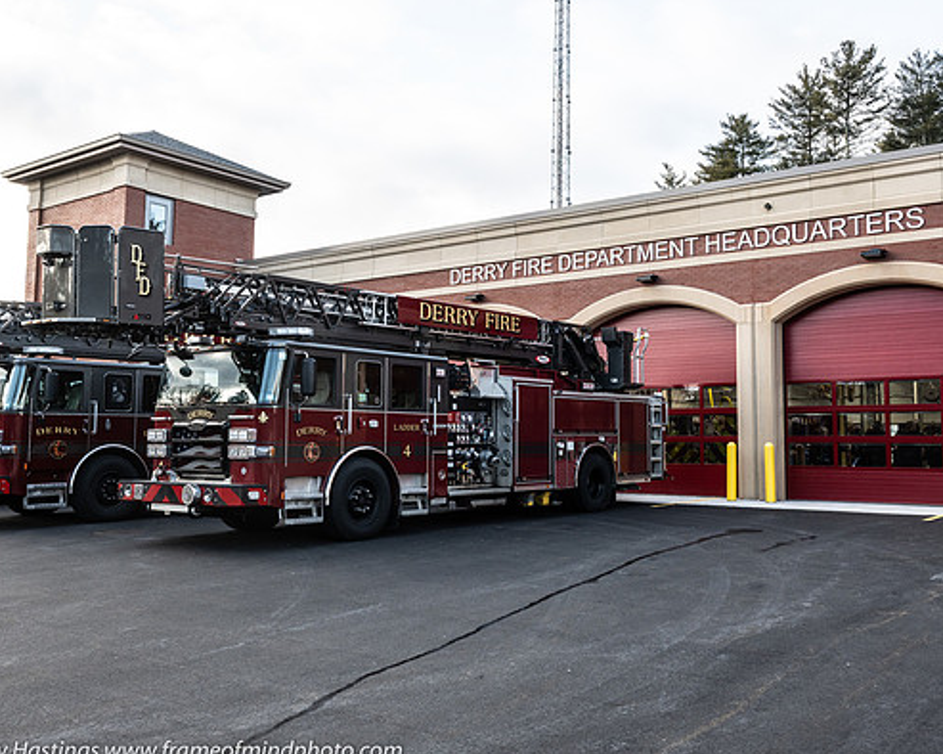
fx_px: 1004
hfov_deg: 50.3
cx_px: 459
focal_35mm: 36
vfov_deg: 41.1
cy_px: 351
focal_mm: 26.5
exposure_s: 1/200
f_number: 8
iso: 640
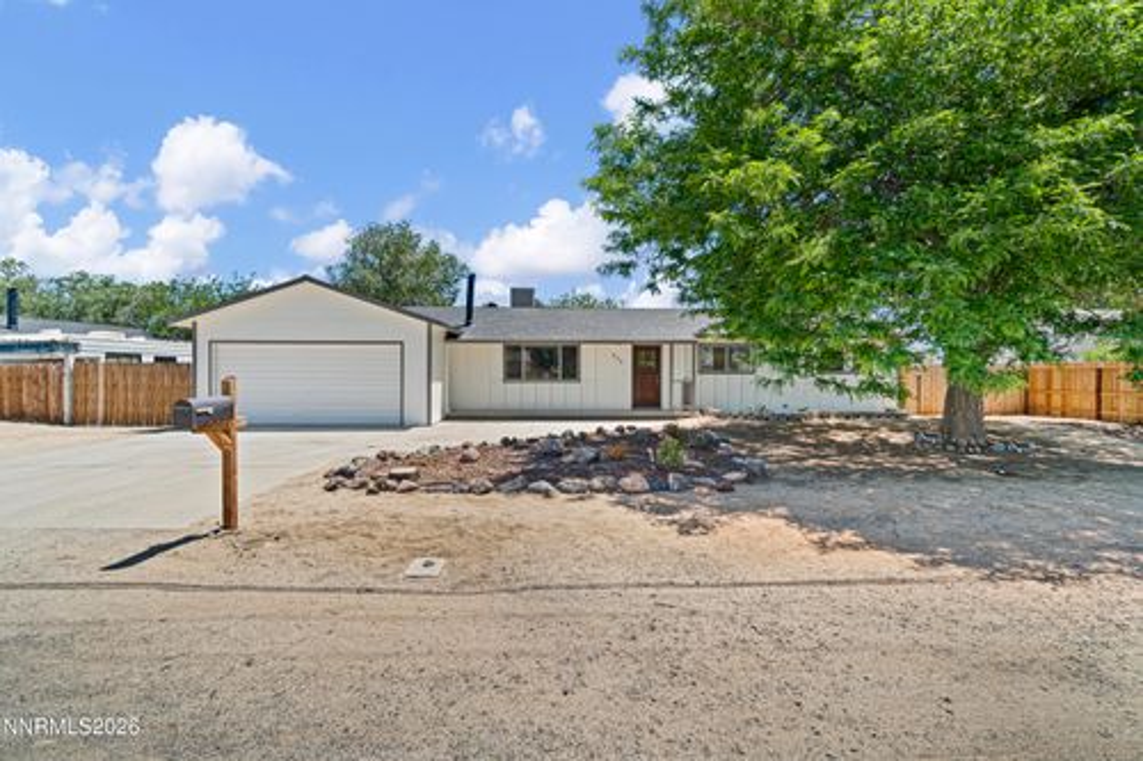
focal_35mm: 15
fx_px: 476
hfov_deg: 100.4
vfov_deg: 77.3
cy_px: 380
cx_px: 572
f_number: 8
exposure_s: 1/30
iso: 100
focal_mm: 10
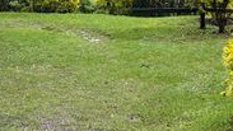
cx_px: 146
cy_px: 153
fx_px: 636
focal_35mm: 103
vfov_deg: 11.6
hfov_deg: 20.7
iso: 50
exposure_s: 1/1669
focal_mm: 5.7
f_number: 1.5
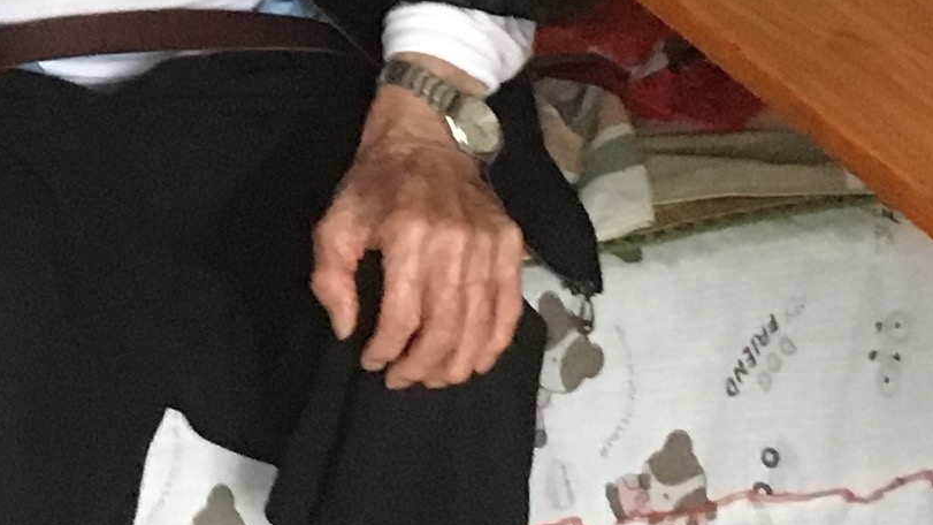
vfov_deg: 7.5
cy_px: -474
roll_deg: +1.5
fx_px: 3884
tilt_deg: -14.1
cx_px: -408
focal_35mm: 157
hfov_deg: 13.1
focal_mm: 4.15
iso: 250
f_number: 2.2
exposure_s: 1/17
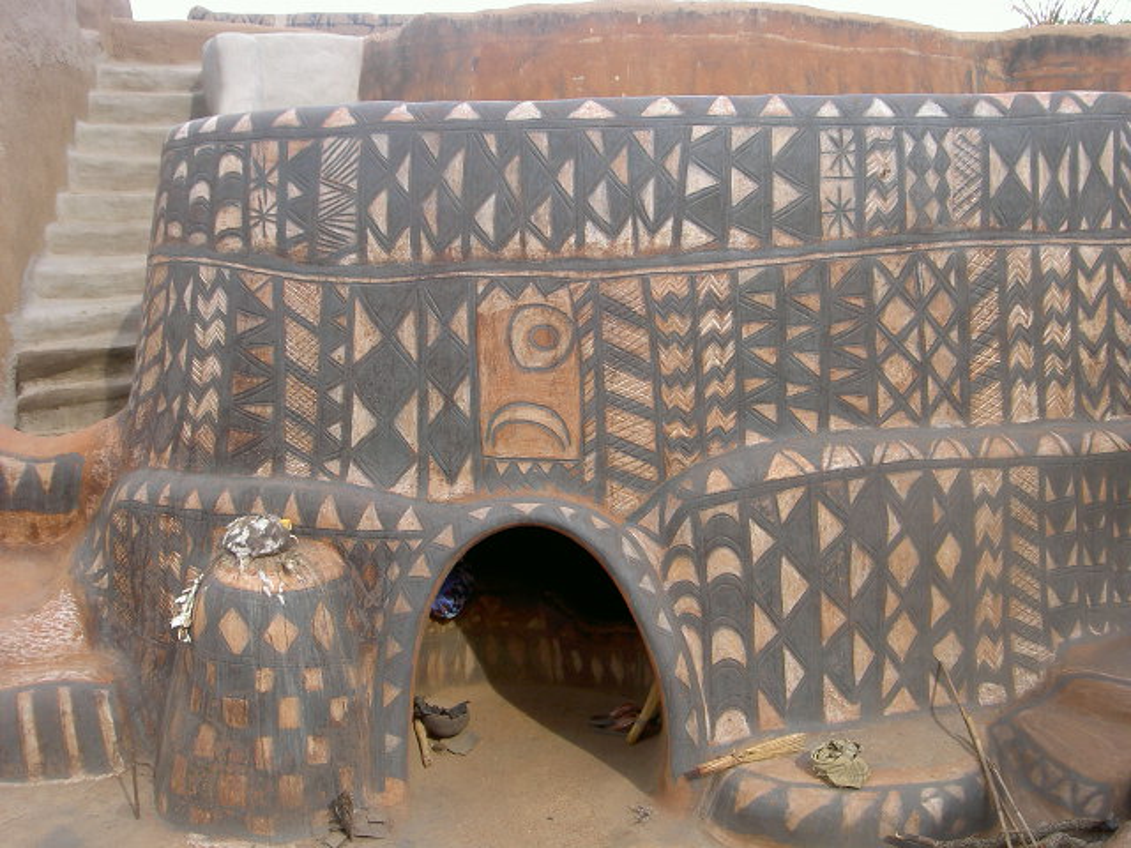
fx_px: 1274
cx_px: 566
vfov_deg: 36.8
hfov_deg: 47.9
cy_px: 424
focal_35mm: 39
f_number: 4.7
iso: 100
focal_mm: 8
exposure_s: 1/115
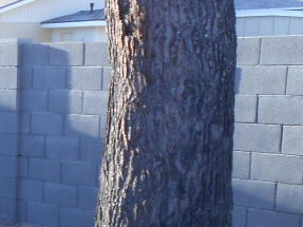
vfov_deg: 13.6
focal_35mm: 107
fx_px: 936
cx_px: -227
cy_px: 232
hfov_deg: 15.9
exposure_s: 1/80
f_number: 3.8
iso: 80
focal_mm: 5.3
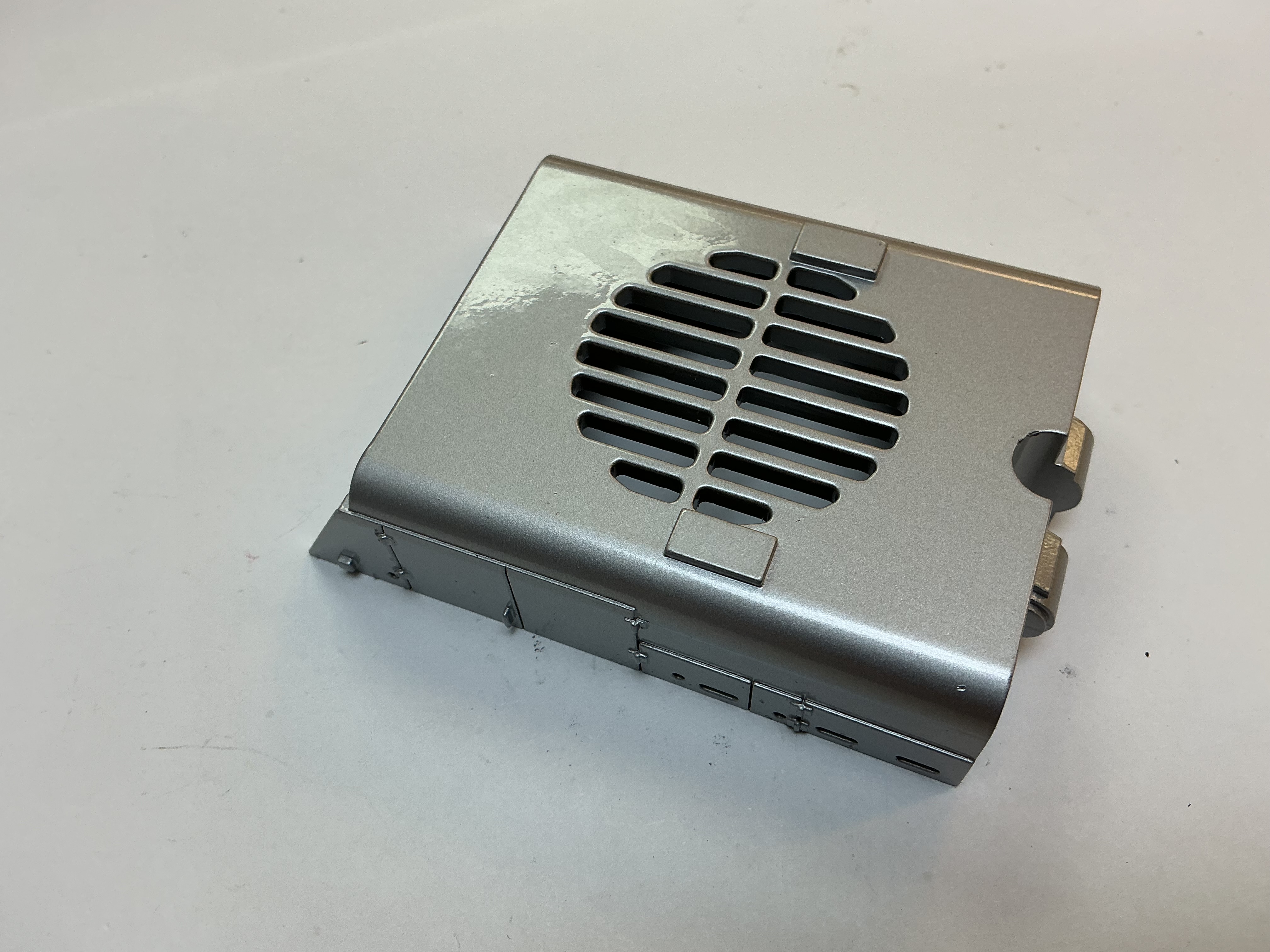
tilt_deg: -59.7
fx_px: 1064
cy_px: 476
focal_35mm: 29
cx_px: 635
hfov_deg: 61.7
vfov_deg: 48.2
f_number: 1.8
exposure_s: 1/120
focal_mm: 3
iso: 25
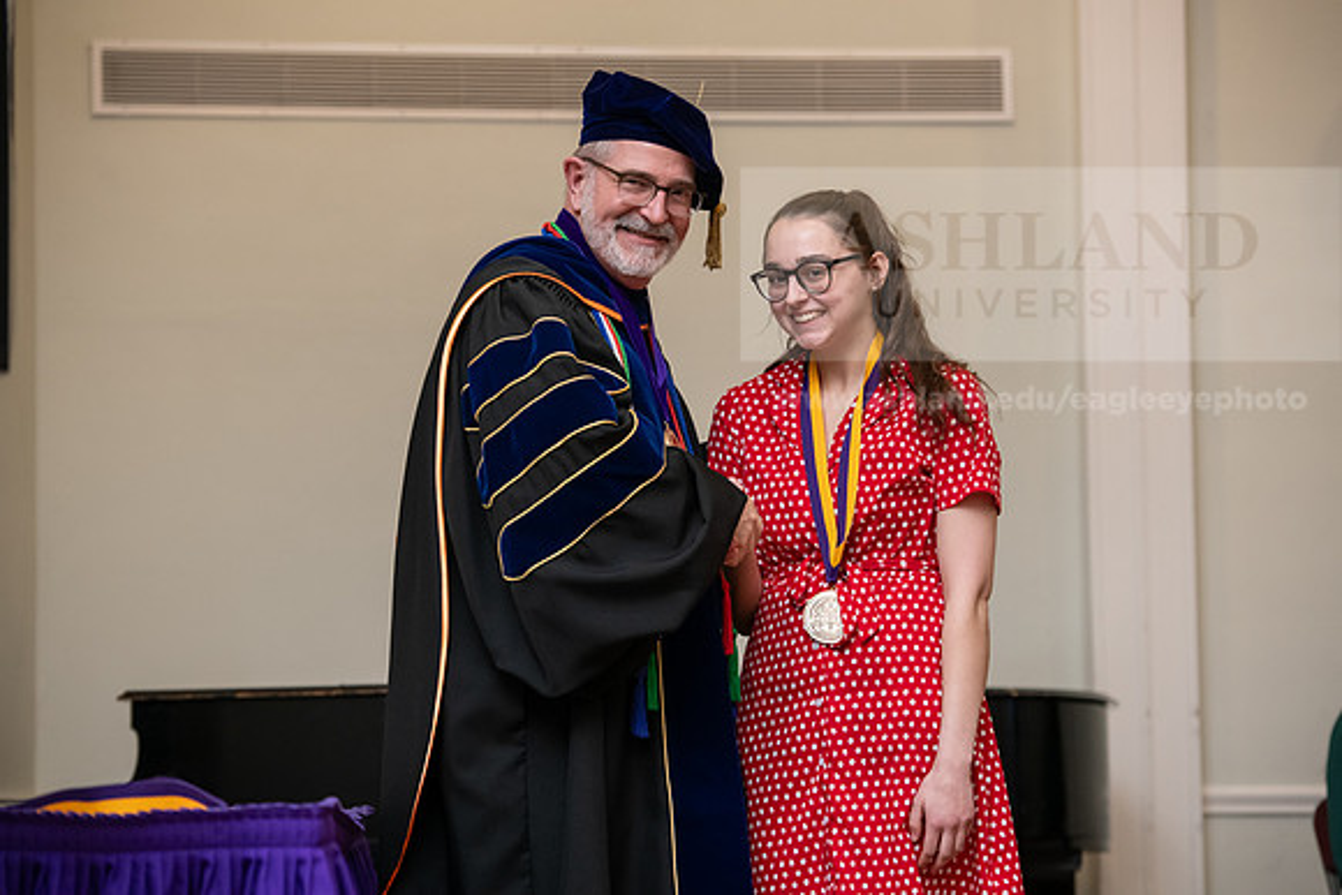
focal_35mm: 120
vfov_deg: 11.4
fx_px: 4474
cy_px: 448
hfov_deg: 17.1
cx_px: 671
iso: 2000
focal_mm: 120
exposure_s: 1/200
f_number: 4
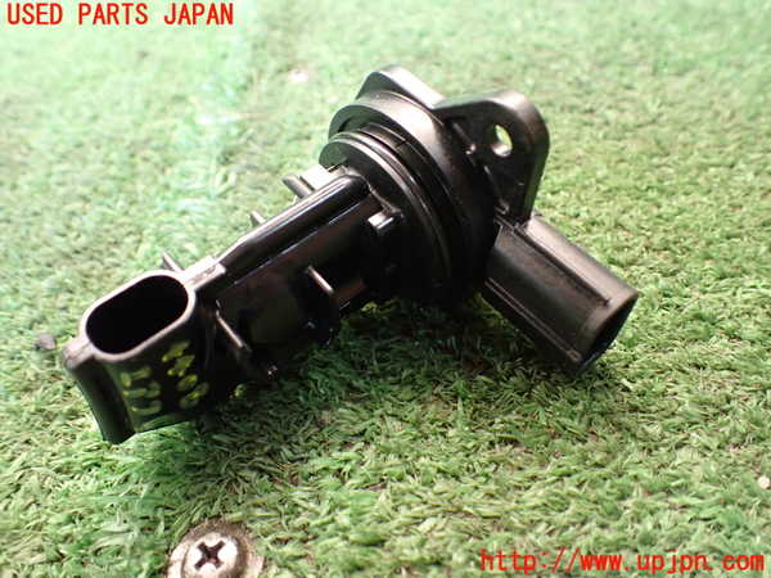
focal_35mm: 30
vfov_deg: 46.8
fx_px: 668
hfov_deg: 60.0
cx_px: 386
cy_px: 289
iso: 640
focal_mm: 5.4
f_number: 2.3
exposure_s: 1/125
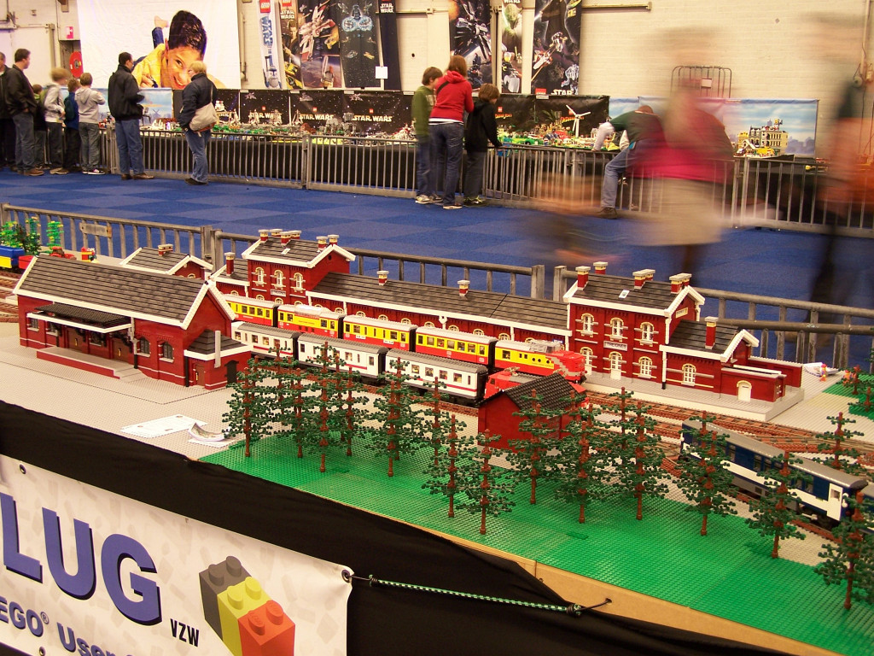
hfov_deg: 43.9
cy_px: 328
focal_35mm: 43
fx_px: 1086
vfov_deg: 33.6
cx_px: 437
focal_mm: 7.1
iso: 80
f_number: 2.9
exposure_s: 1/2
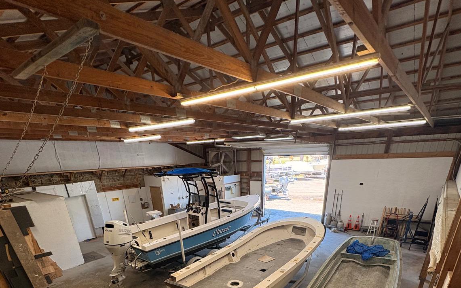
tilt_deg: -26.4
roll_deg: +1.7
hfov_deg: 85.1
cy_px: 275
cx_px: 233
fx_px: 251
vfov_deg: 50.5
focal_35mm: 20
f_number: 2.2
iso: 200
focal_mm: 2.22
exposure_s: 1/120
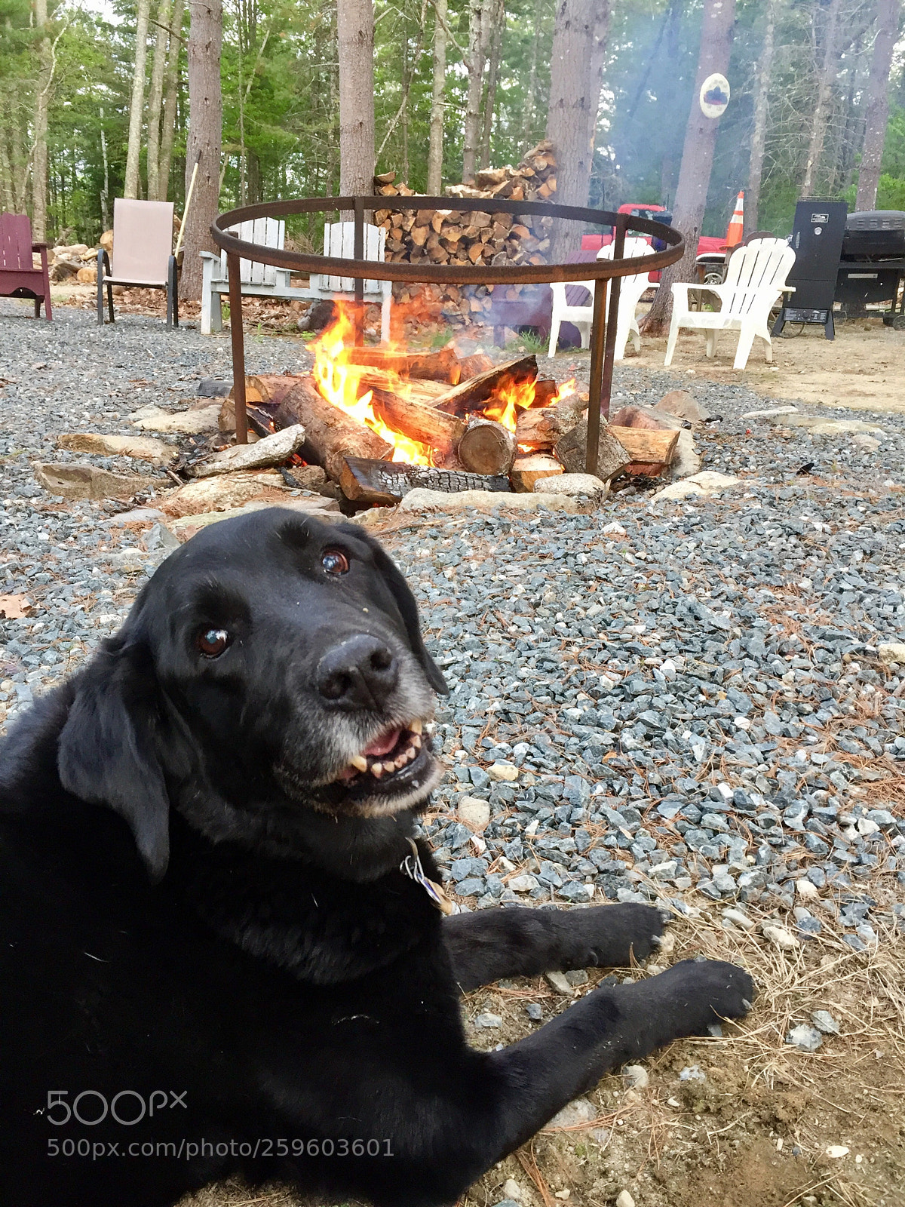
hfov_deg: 48.2
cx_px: 452
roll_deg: -1.5
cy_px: 604
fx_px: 1011
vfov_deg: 61.7
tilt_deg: -16.7
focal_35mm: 29
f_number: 2.2
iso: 40
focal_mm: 4.15
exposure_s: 1/30
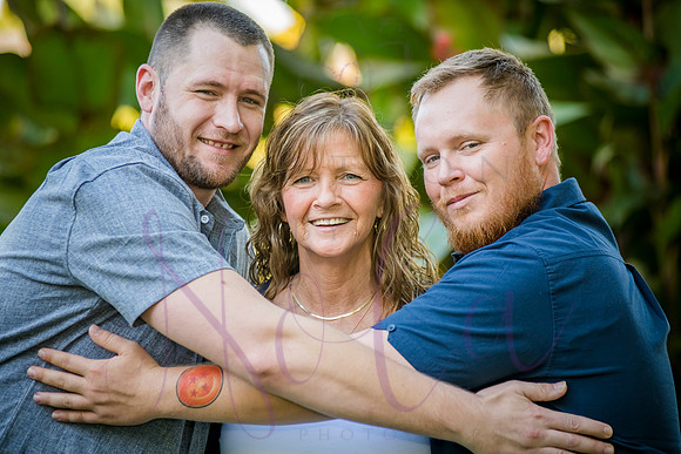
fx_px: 2933
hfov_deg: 13.2
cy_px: 227
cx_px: 340
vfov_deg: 8.9
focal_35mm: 155
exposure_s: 1/500
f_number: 3.5
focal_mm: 155
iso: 800
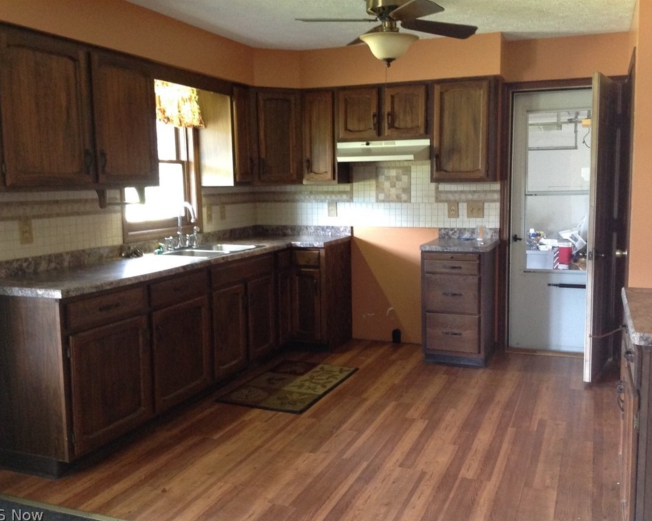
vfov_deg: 40.1
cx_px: 325
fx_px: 714
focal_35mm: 37
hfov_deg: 49.1
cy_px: 263
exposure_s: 1/15
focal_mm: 4.28
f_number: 2.4
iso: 320
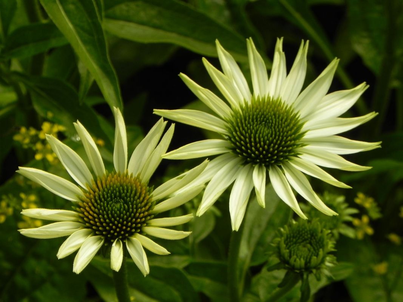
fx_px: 2142
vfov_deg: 8.1
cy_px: 151
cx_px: 202
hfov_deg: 10.7
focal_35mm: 184
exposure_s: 1/1250
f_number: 5
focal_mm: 32.7
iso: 160
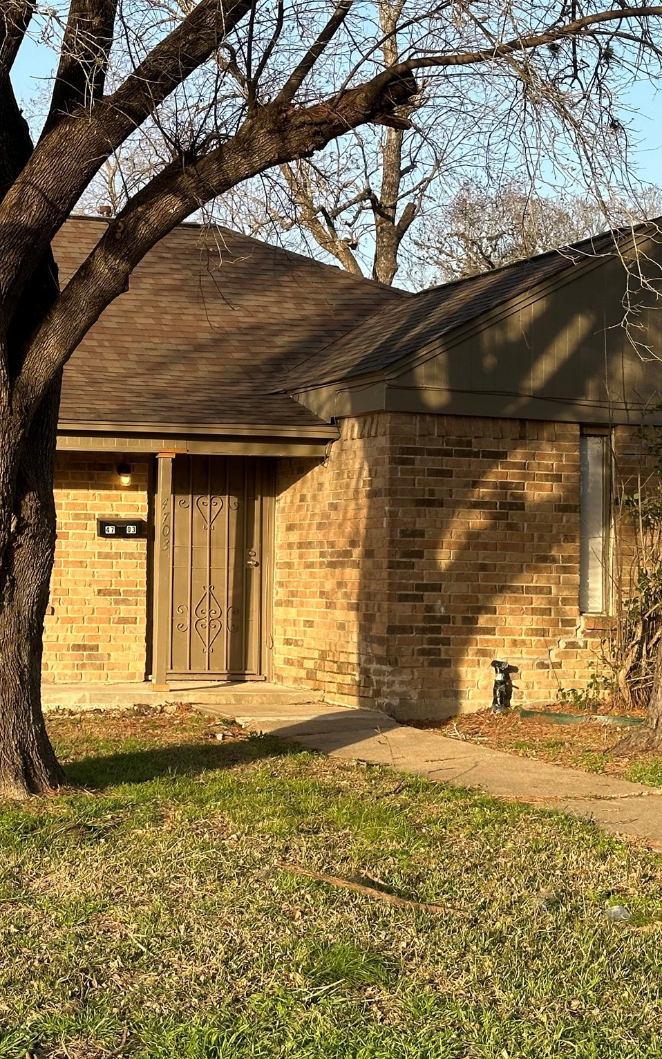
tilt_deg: +3.4
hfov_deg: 19.0
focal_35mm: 68
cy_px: 530
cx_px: 125
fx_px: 1962
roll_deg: -1.2
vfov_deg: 30.2
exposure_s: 1/1475
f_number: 1.78
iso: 64
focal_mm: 6.86
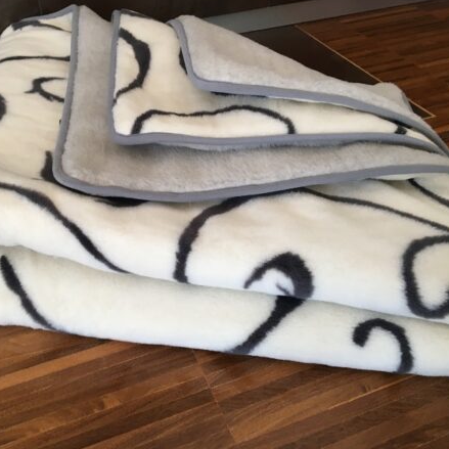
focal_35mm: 35
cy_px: 221
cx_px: 181
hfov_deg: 47.0
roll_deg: +2.9
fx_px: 514
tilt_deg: -40.4
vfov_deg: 47.2
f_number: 2.2
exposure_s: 1/33
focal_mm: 4.15
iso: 40
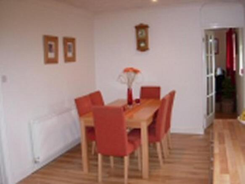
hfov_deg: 49.0
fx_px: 269
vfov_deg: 37.7
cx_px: 122
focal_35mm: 38
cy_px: 92
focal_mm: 7.8
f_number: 2.8
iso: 79
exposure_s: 1/32
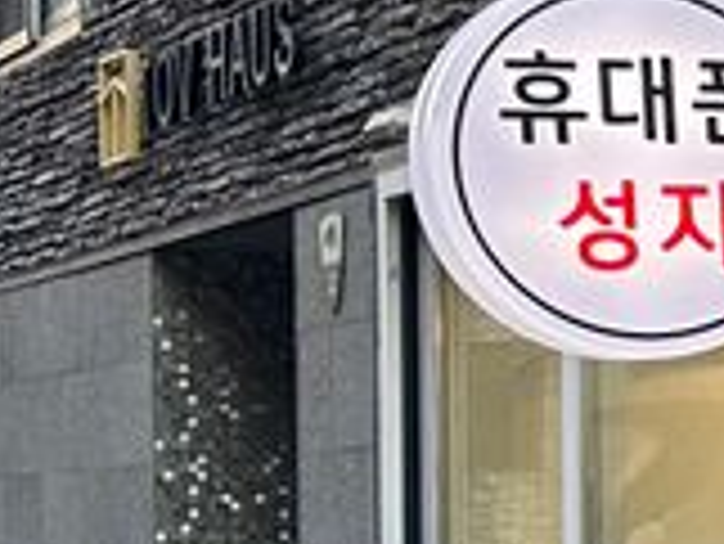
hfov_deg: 10.2
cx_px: 1875
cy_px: 562
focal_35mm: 161
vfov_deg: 9.2
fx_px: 3370
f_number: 1.78
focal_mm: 6.86
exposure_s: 1/163
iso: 80
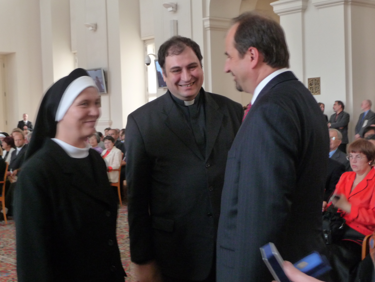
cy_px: 141
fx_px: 607
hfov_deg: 34.3
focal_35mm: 56
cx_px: 187
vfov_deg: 26.1
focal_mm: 9.3
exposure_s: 1/8
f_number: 4.3
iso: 400
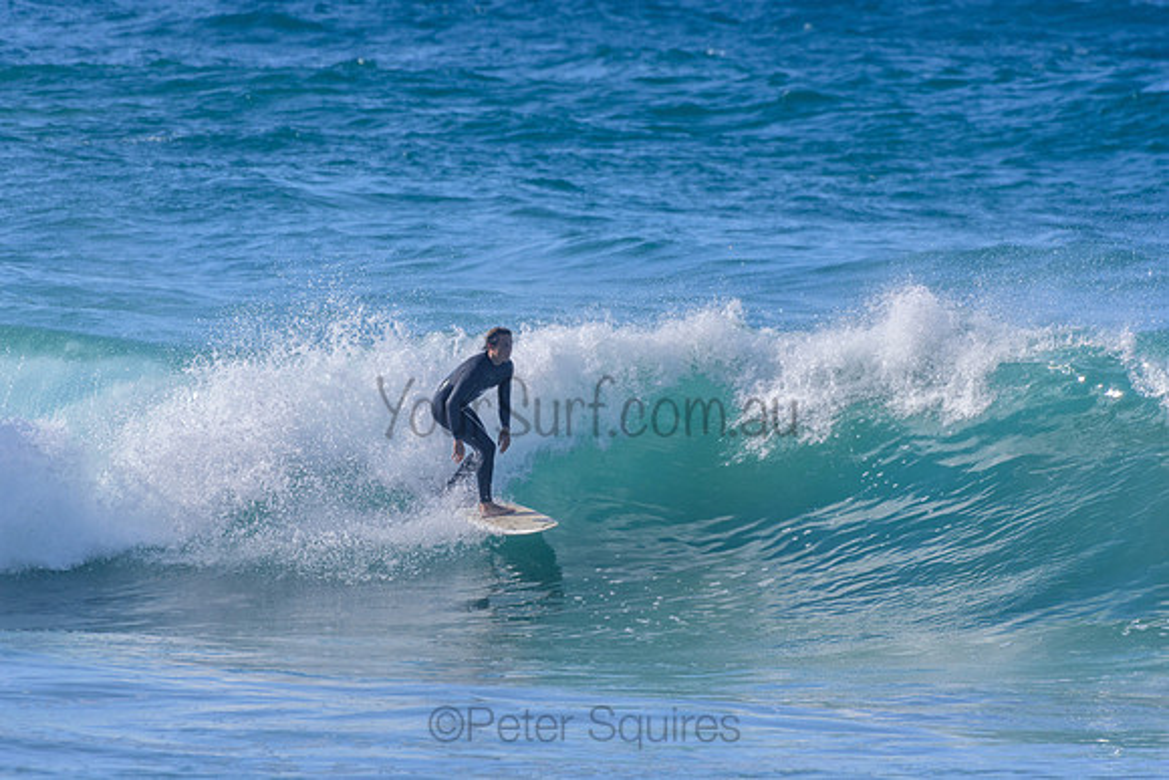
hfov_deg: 2.7
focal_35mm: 750
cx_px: 584
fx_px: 24359
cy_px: 390
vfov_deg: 1.8
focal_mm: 500
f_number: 5.6
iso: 280
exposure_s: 1/2000
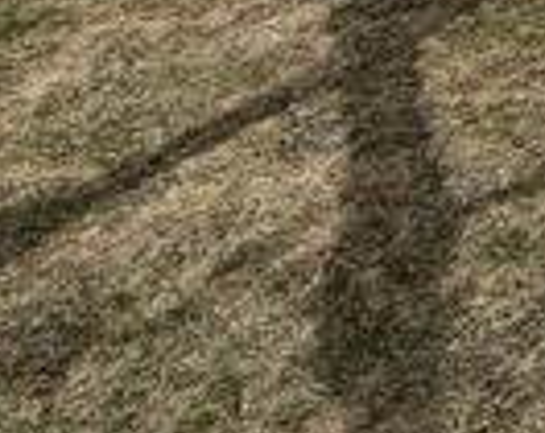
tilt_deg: -9.1
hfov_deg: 14.4
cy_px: -540
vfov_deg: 14.1
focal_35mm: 83
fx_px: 1336
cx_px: 1338
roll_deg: +2.8
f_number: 2.2
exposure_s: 1/1745
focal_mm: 2.22
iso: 20
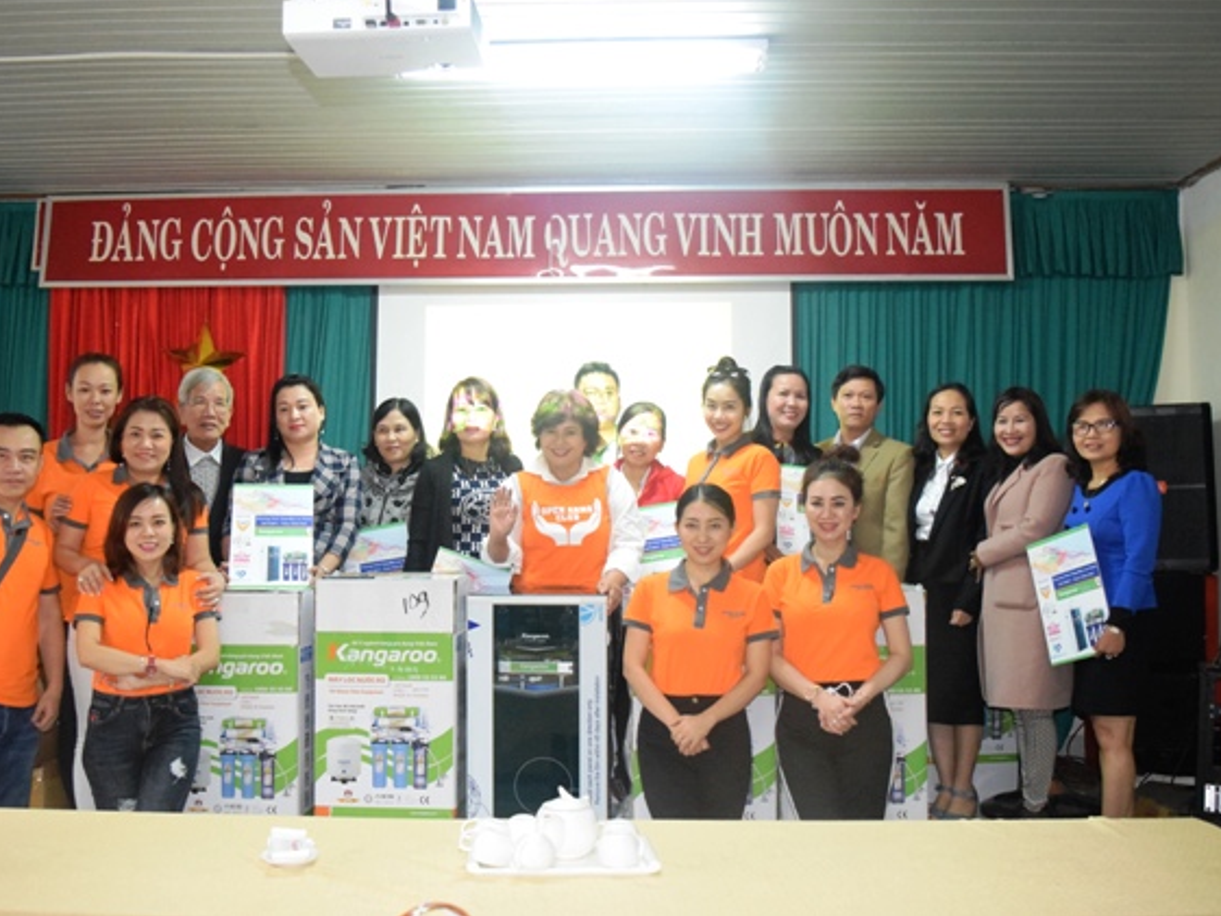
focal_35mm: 35
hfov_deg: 53.1
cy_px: 454
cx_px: 544
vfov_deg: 41.2
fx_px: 1219
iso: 6400
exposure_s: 1/100
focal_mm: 21
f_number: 4.5
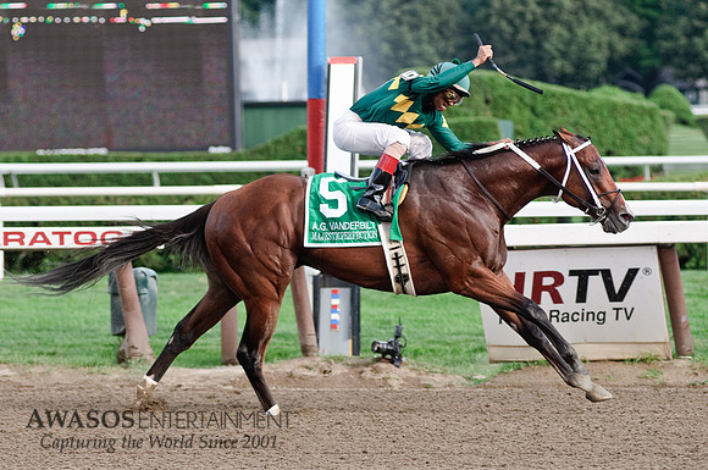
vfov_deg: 6.8
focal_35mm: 202
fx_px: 3977
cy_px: 235
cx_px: 354
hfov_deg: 10.2
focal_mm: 135
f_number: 4
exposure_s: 1/1600
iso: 560
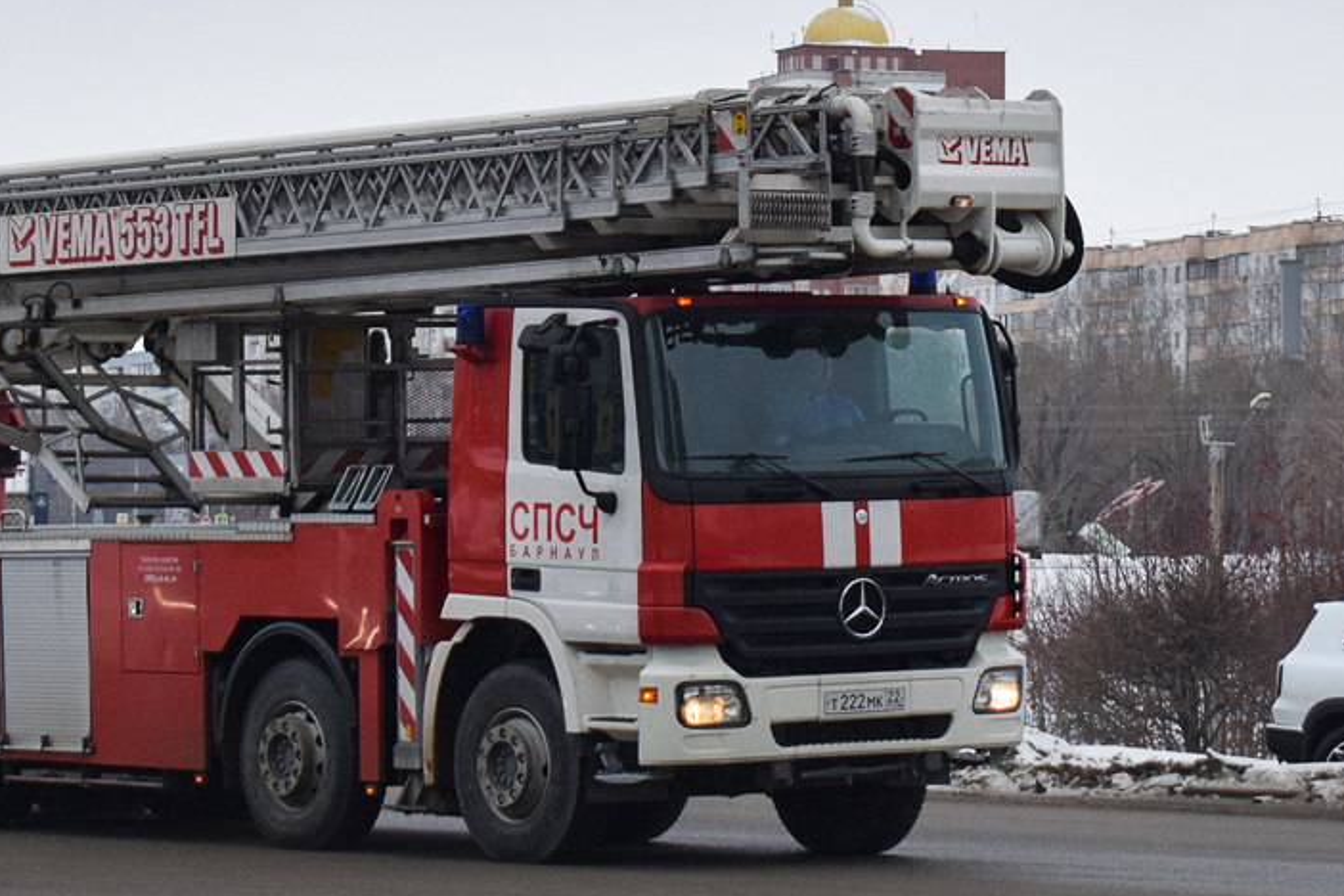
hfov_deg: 16.6
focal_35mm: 123
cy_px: 268
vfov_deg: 11.1
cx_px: 469
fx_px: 4592
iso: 800
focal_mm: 48
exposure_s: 1/800
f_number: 5.6
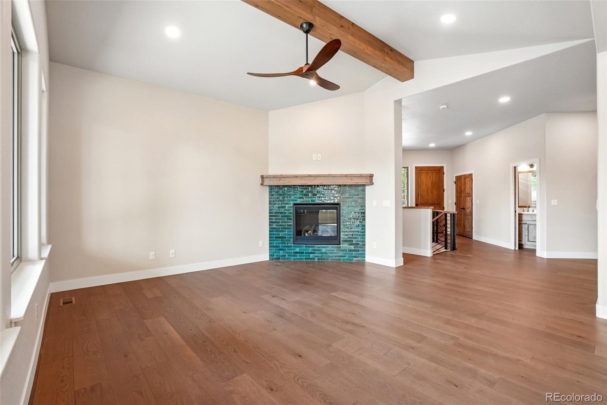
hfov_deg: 100.4
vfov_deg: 77.3
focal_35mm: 15
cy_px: 202
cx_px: 304
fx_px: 253
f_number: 8
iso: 400
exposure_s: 1/25
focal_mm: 10
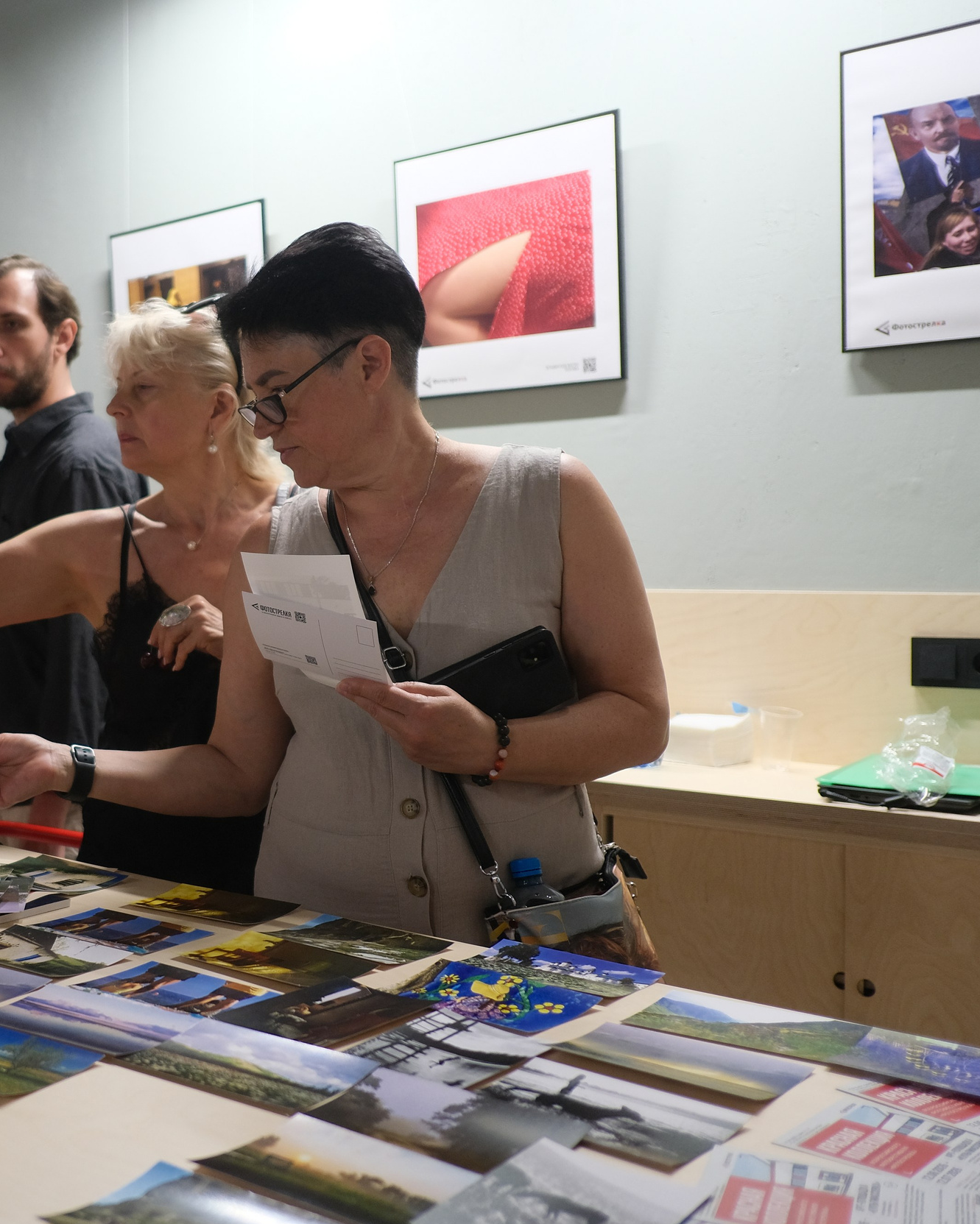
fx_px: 1414
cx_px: 155
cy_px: 605
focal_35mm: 39
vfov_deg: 46.8
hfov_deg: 36.5
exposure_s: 1/125
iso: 500
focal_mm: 18
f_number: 2
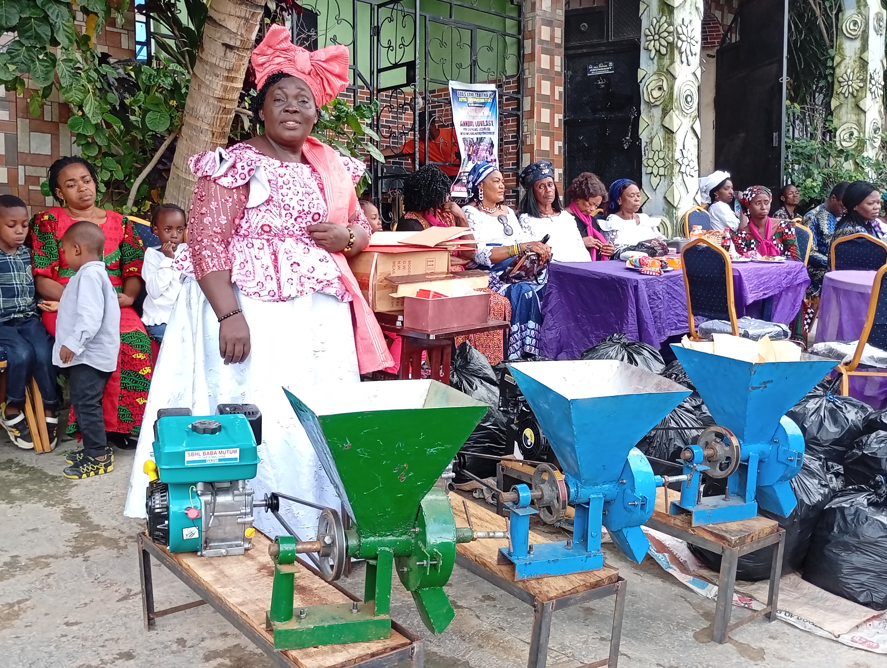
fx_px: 1052
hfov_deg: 45.7
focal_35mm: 41
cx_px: 444
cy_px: 334
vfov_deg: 35.2
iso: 93
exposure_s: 1/100
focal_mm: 3.84
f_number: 1.8
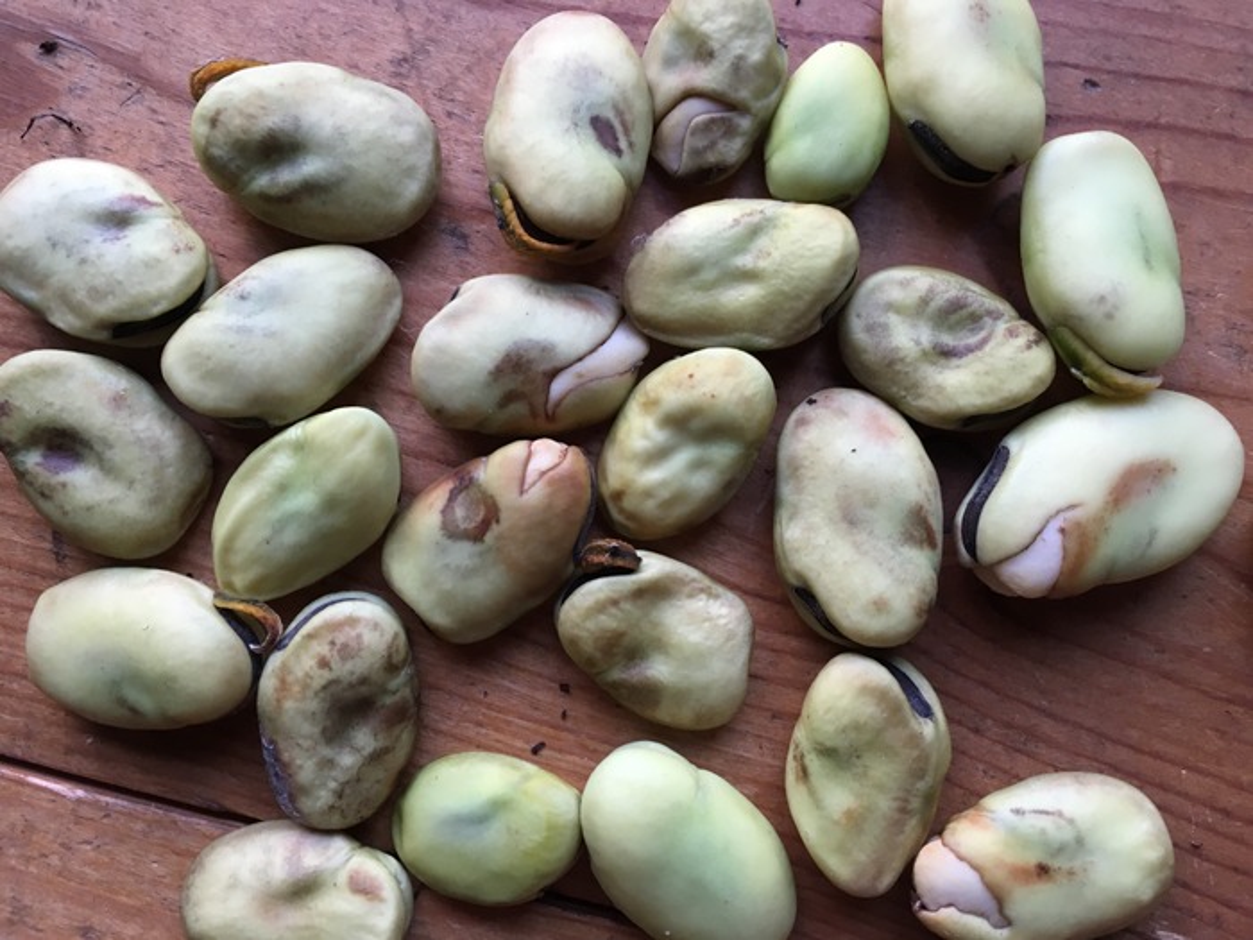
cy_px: 470
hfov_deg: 61.7
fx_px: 1050
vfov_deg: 48.2
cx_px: 626
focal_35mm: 29
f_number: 2.2
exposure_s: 1/33
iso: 100
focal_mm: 4.15
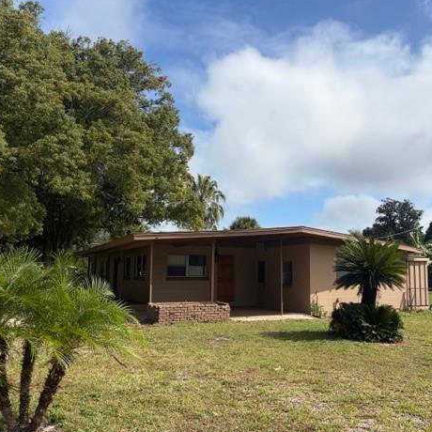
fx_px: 452
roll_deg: -1.1
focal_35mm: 32
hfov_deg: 51.0
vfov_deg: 51.1
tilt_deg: +6.9
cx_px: 244
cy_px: 219
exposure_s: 1/7813
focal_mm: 5.96
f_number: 1.6
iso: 64
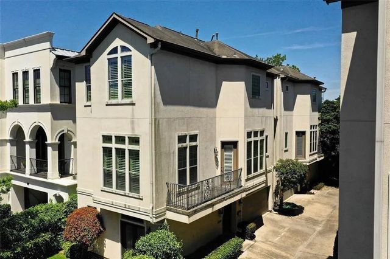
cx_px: 195
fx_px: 303
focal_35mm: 28
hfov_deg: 65.5
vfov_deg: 46.4
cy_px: 130
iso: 100
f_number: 7.1
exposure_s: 1/1000
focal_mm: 10.26
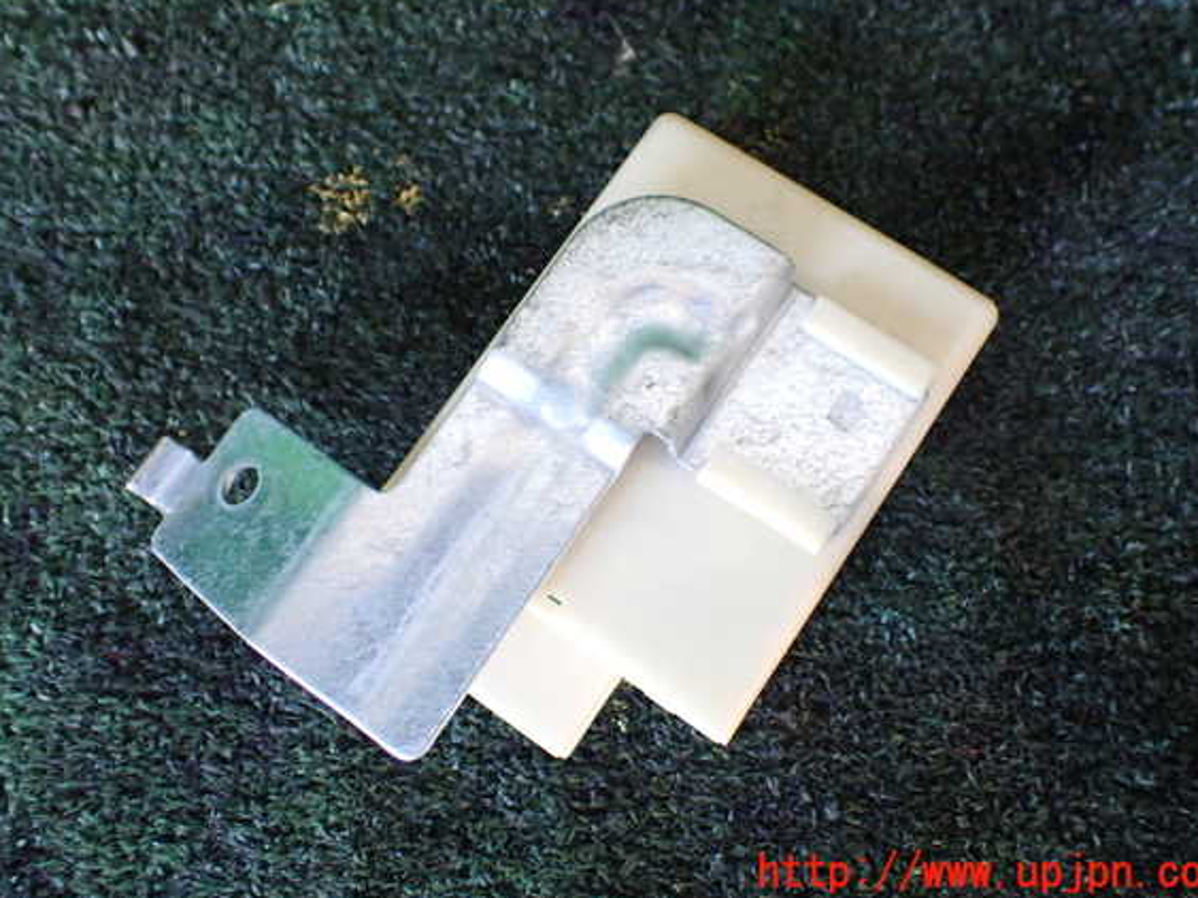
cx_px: 600
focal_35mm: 32
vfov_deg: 44.1
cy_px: 421
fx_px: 1107
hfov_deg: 56.8
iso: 640
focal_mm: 5.4
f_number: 2.3
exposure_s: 1/125
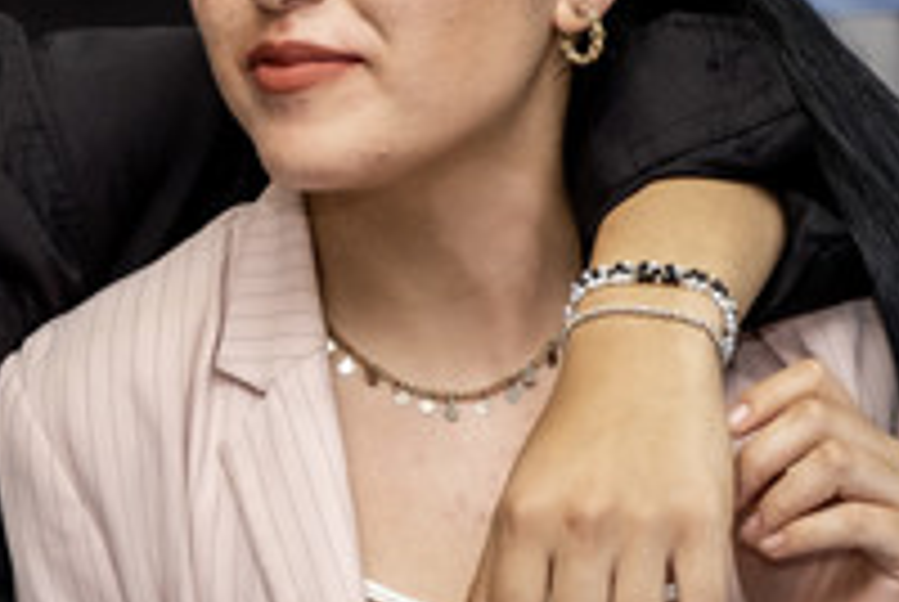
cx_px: -373
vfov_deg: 7.7
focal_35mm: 179
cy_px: 177
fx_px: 4477
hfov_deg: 11.1
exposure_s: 1/160
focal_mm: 37.6
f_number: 2.8
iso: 1250
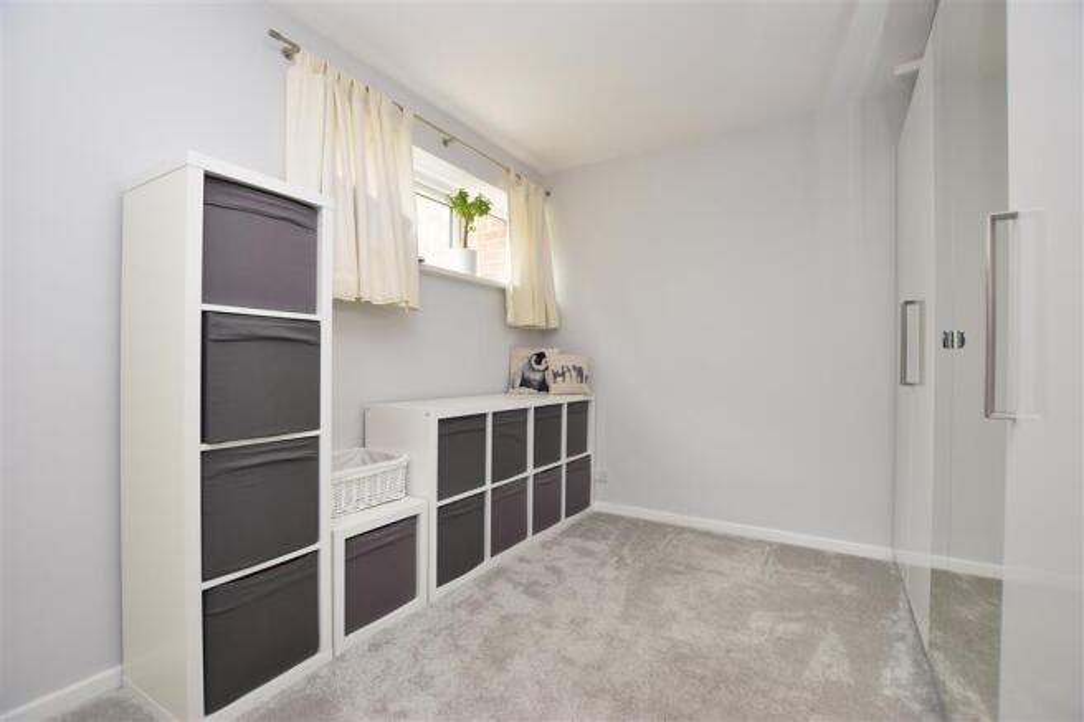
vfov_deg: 77.3
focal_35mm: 15
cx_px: 542
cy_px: 361
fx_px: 452
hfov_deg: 100.4
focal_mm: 10
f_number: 5
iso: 250
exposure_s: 1/40
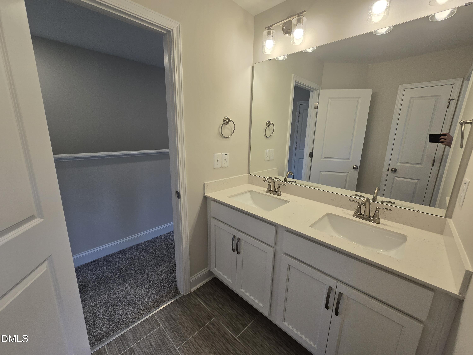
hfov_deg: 106.2
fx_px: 178
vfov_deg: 89.9
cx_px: 236
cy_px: 178
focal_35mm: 13
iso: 64
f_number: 2.2
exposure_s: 1/120
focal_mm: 2.2
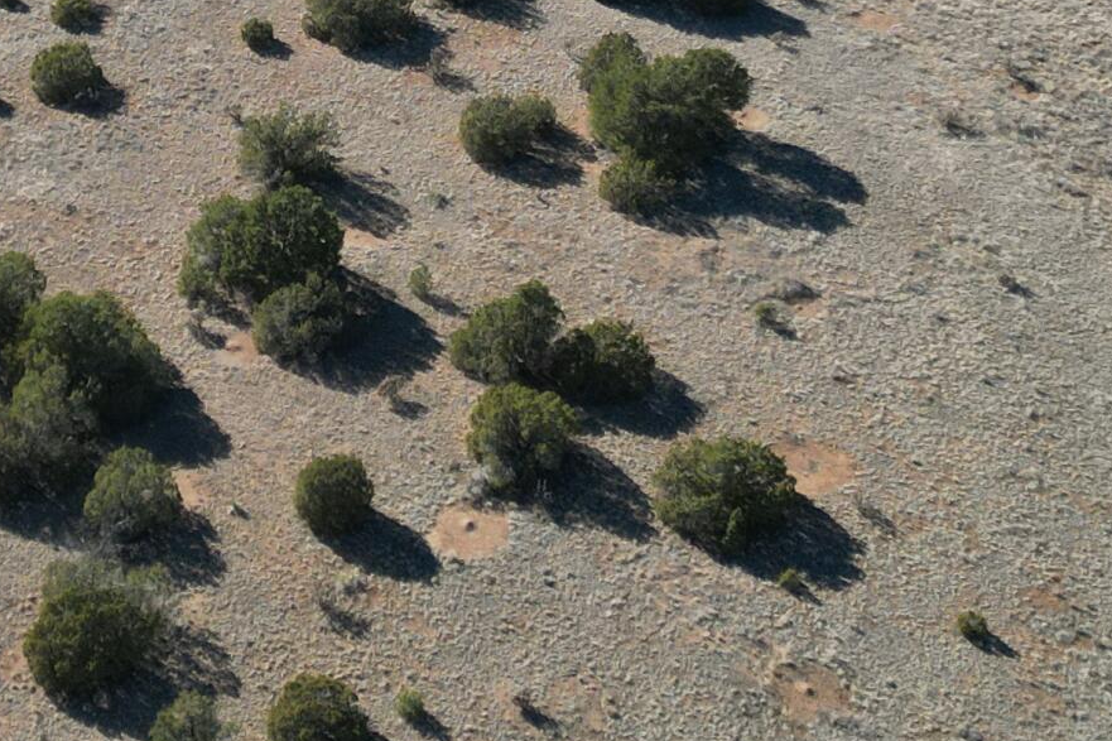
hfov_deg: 23.4
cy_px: -369
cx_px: 165
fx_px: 2625
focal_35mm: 85
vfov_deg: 14.9
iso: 200
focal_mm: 6.72
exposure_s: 1/2000
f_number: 1.7
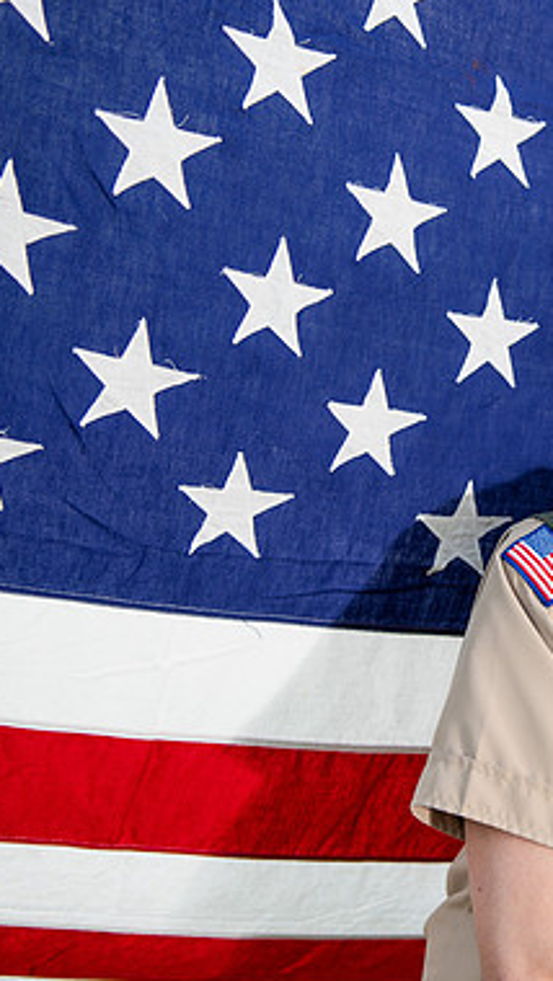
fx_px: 1849
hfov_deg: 16.4
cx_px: 631
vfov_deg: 29.7
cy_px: 469
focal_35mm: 71
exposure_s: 1/80
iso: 100
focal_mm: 28
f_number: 2.8
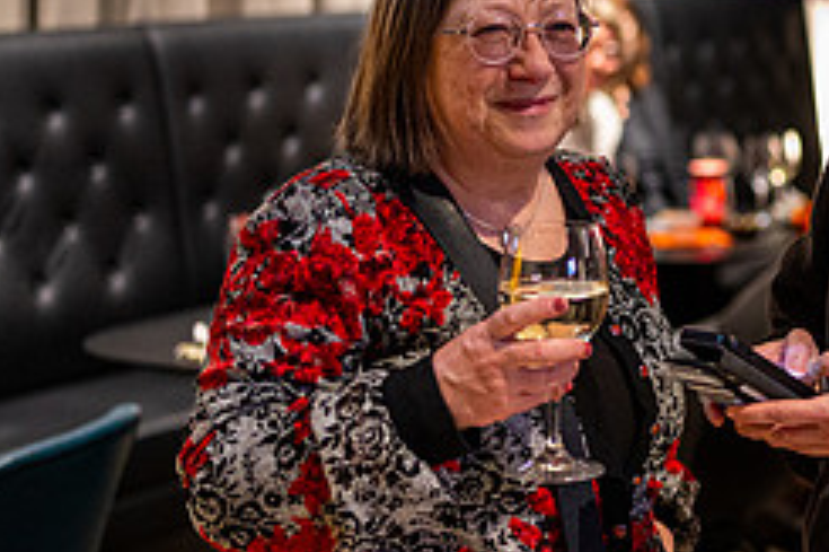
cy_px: 163
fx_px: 2324
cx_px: 959
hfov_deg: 19.2
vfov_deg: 13.5
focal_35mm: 101
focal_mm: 35
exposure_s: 1/125
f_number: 1.4
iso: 1600
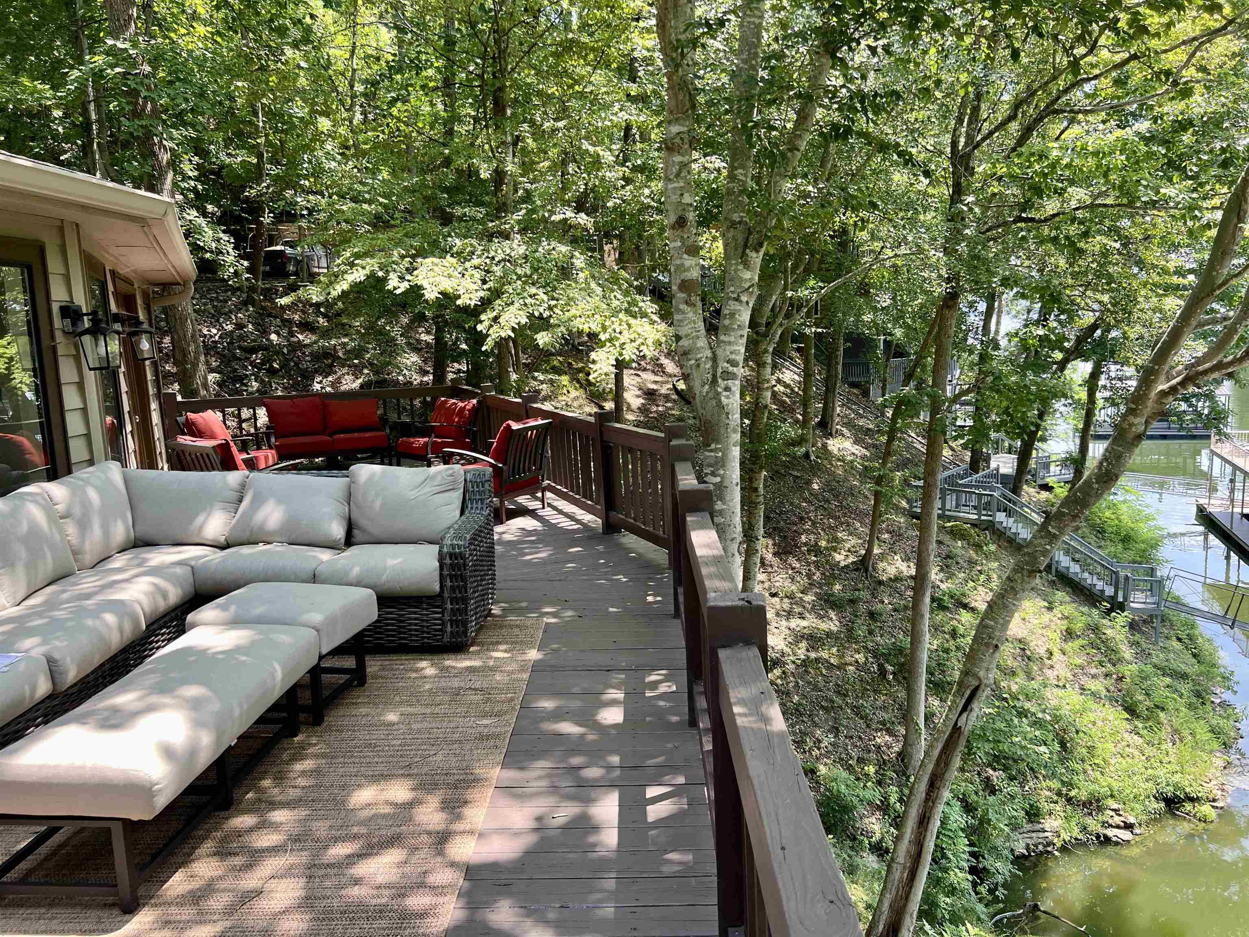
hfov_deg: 67.3
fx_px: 938
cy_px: 468
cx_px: 624
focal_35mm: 26
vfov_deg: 53.1
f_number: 1.5
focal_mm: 5.7
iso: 50
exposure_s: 1/339
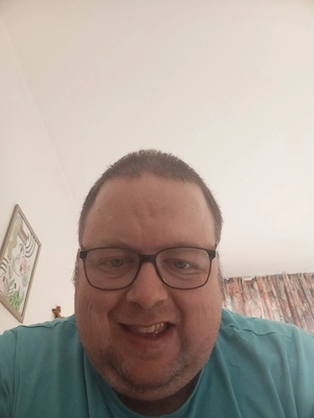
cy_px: 209
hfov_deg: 53.1
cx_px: 157
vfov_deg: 67.3
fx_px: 314
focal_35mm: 26
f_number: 2
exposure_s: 1/101
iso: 165
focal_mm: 2.77
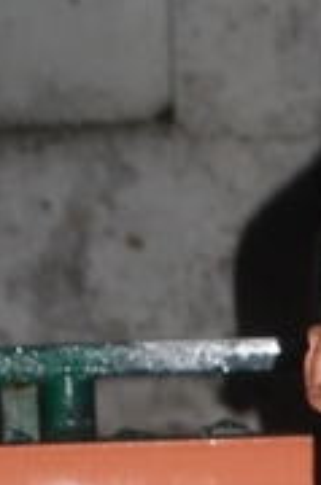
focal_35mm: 276
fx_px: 3708
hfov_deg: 4.9
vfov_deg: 7.4
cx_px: 446
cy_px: 674
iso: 400
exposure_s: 1/60
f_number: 5.6
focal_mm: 55
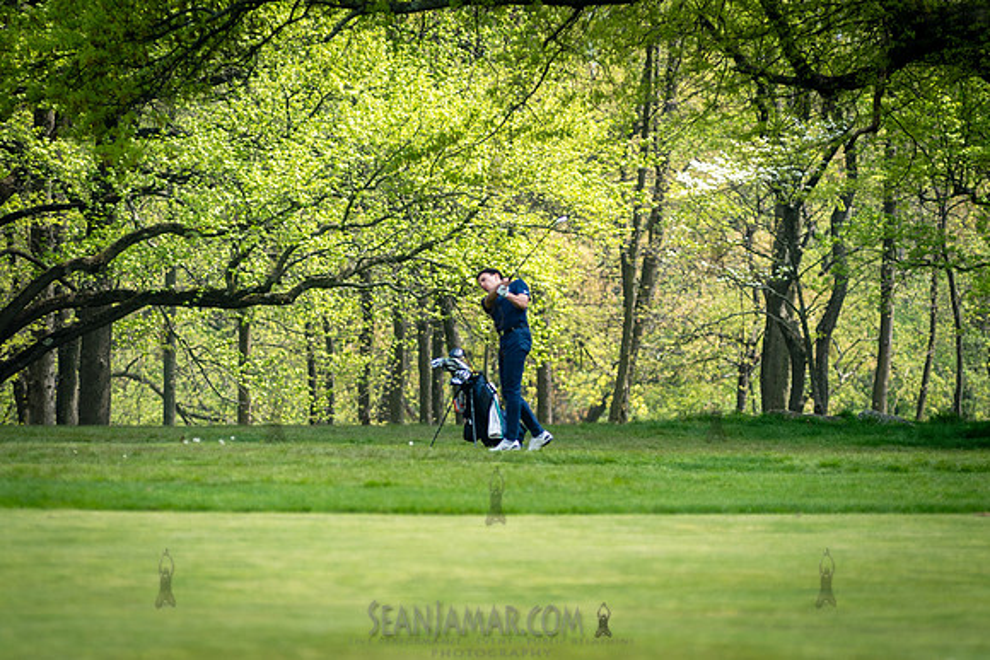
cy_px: 330
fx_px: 8030
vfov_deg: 4.7
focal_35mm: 292
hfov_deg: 7.1
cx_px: 495
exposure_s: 1/500
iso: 100
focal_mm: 200
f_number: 3.5
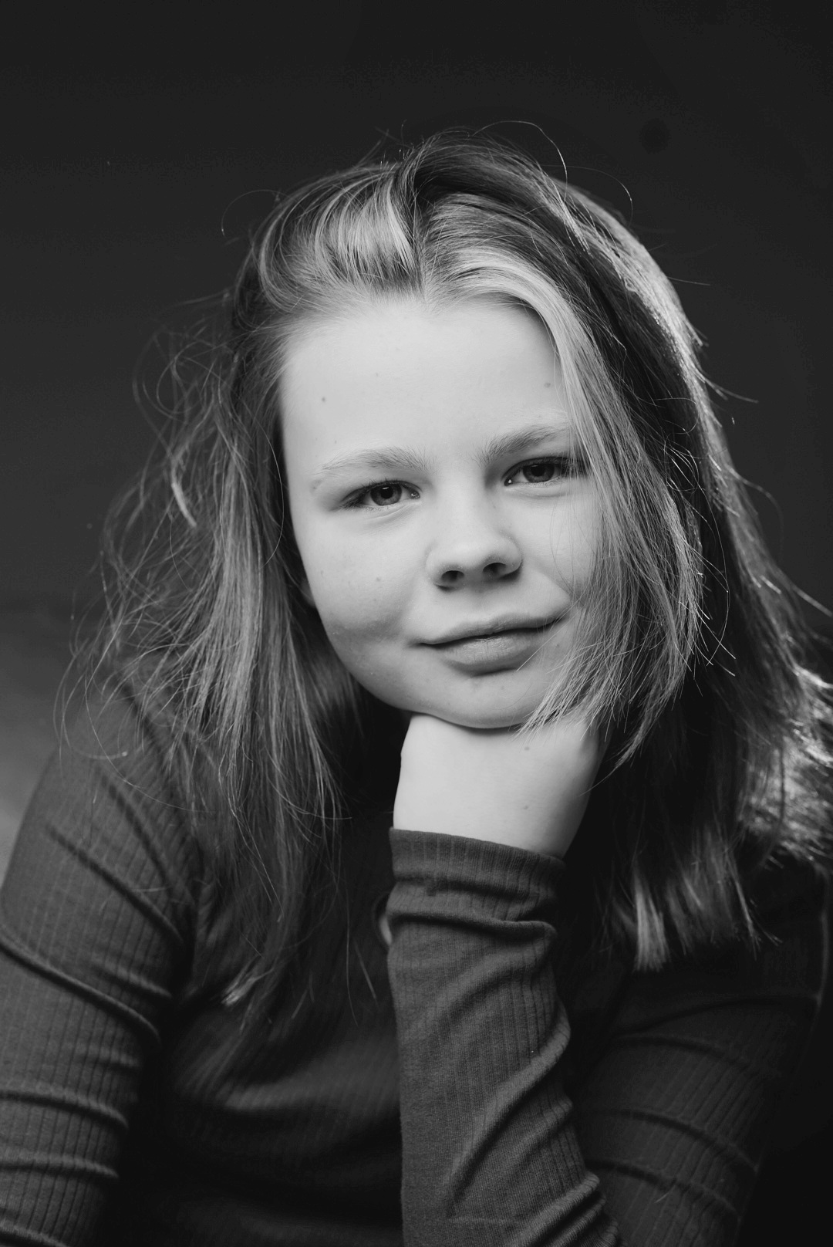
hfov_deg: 16.1
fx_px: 2945
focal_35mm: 85
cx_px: 416
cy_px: 624
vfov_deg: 23.9
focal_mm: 85
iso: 100
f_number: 4
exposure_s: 1/161
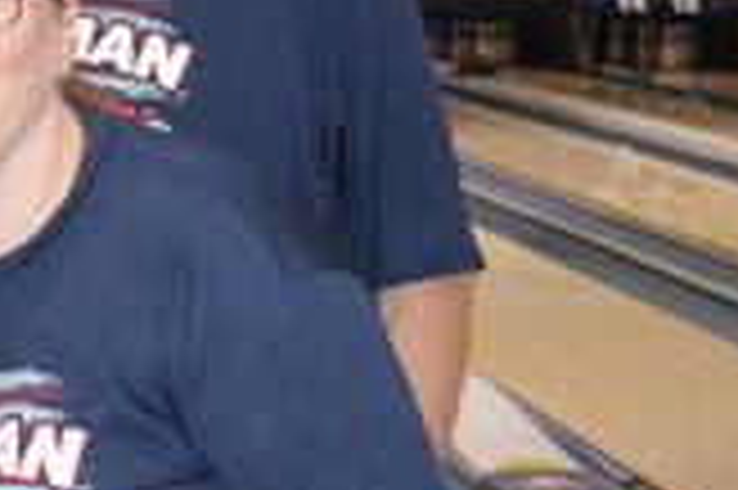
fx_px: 2983
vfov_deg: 9.4
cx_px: -284
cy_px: 121
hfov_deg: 13.5
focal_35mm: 146
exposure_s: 1/60
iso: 1800
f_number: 4.2
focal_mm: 29
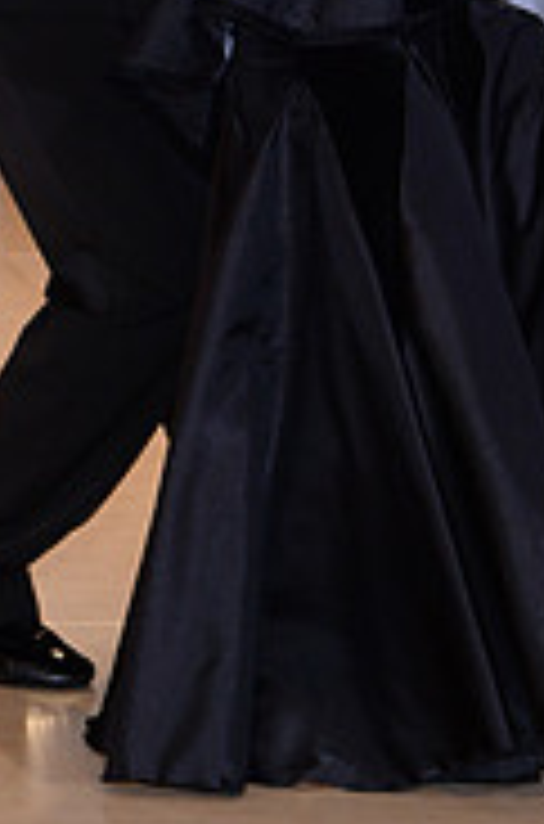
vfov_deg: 6.2
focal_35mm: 333
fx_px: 7591
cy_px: -239
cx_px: 214
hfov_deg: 4.1
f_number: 5.6
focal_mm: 105
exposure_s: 1/250
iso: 1250
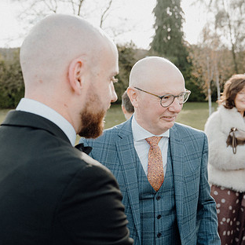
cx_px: 139
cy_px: 146
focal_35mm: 49
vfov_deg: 34.6
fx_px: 392
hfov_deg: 34.6
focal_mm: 31
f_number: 3.5
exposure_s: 1/400
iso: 160
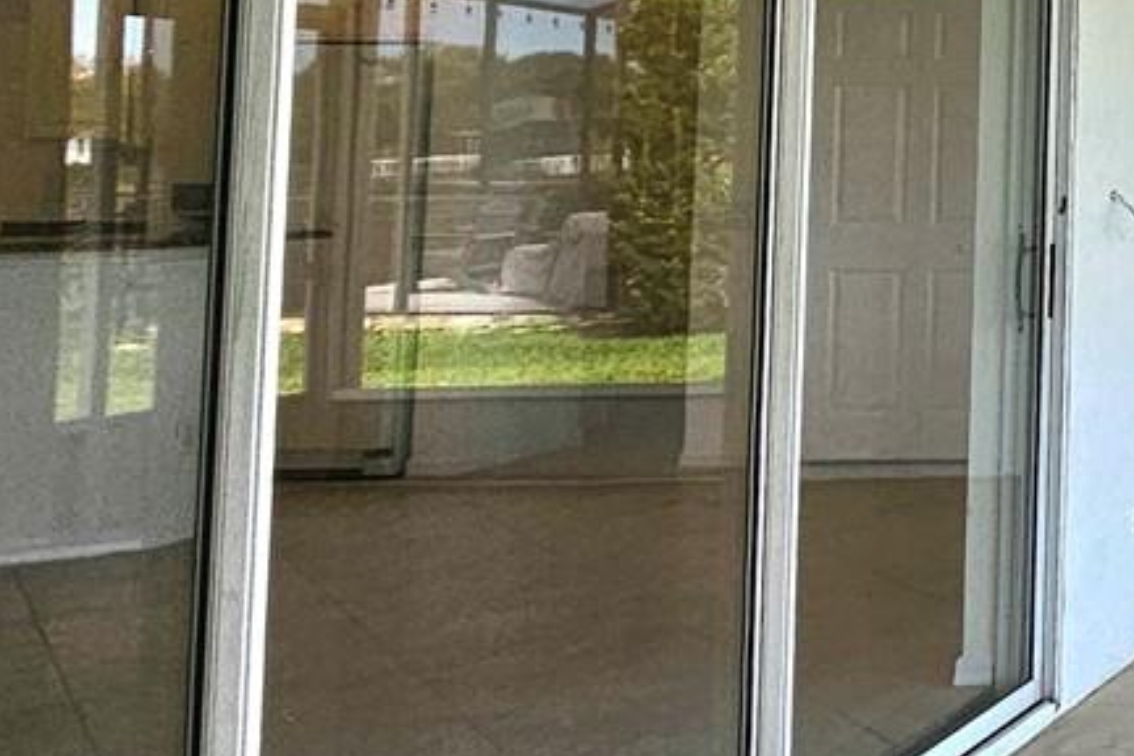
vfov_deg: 26.1
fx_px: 1575
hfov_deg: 23.5
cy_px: 75
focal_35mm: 50
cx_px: 1962
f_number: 2.2
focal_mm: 2.2
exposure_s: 1/345
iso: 50
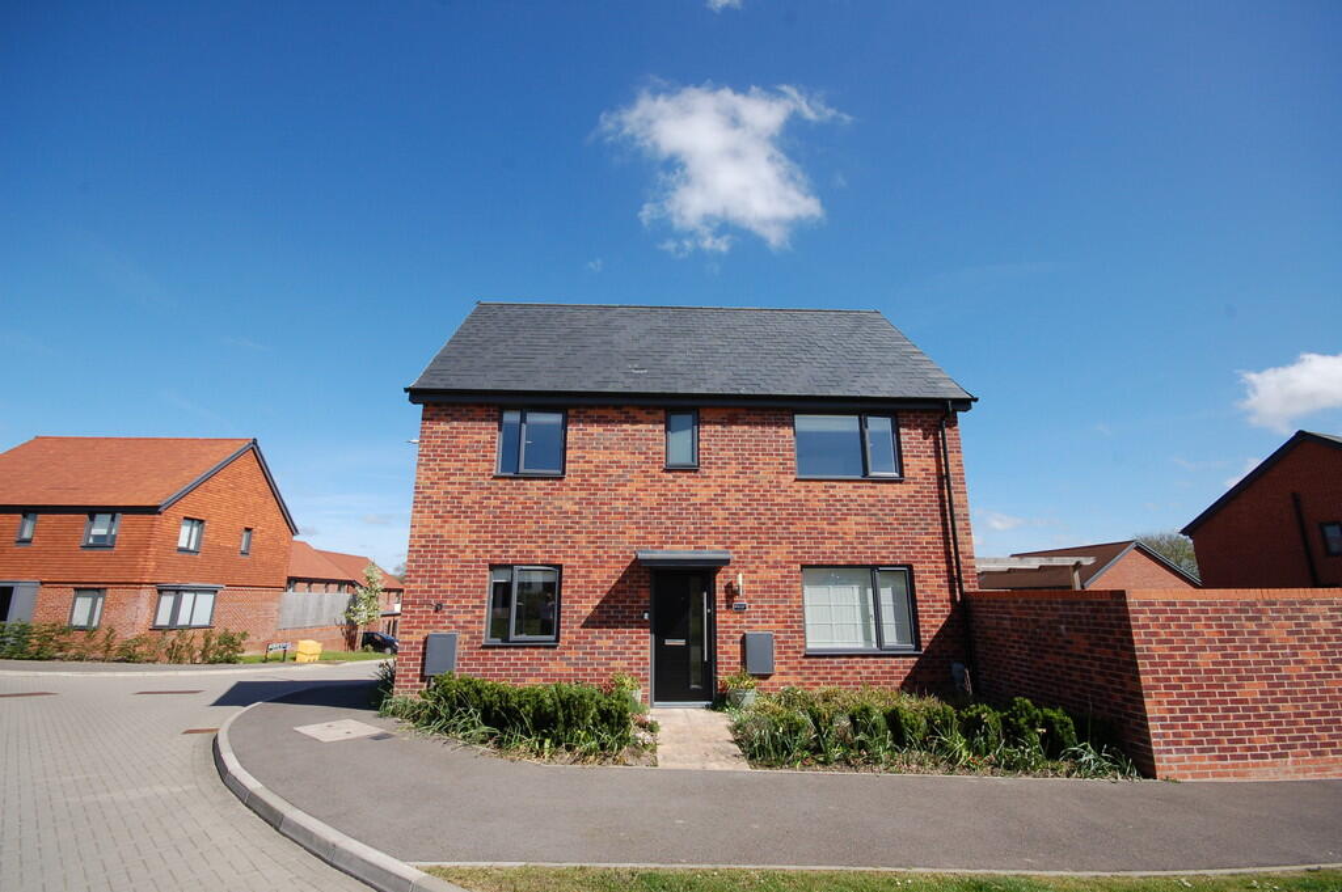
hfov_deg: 100.4
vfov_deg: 77.2
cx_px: 671
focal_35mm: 15
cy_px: 446
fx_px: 559
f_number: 9
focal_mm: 10
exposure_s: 1/320
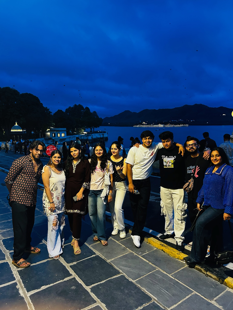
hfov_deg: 53.1
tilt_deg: -7.1
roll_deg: -0.1
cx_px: 116
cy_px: 155
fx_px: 233
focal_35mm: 26
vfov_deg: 67.3
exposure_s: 1/33
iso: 400
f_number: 1.5
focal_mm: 5.7
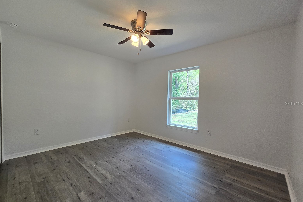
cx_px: 147
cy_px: 103
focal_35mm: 14
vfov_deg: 81.2
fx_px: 118
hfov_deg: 104.2
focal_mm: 2.2
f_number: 2.2
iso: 100
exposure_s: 1/120
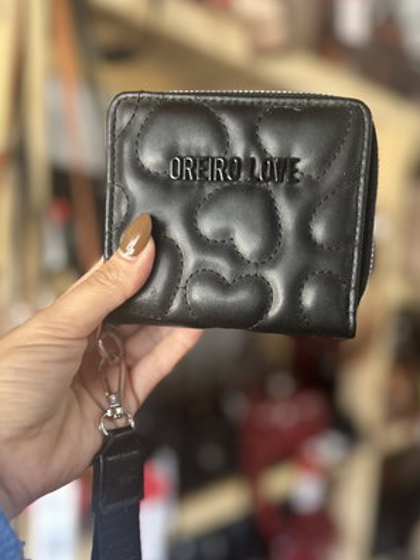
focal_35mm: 35
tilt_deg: -10.3
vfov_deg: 51.8
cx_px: 240
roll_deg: -4.3
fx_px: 566
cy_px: 366
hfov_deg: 40.6
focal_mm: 5.7
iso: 250
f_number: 1.5
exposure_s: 1/60
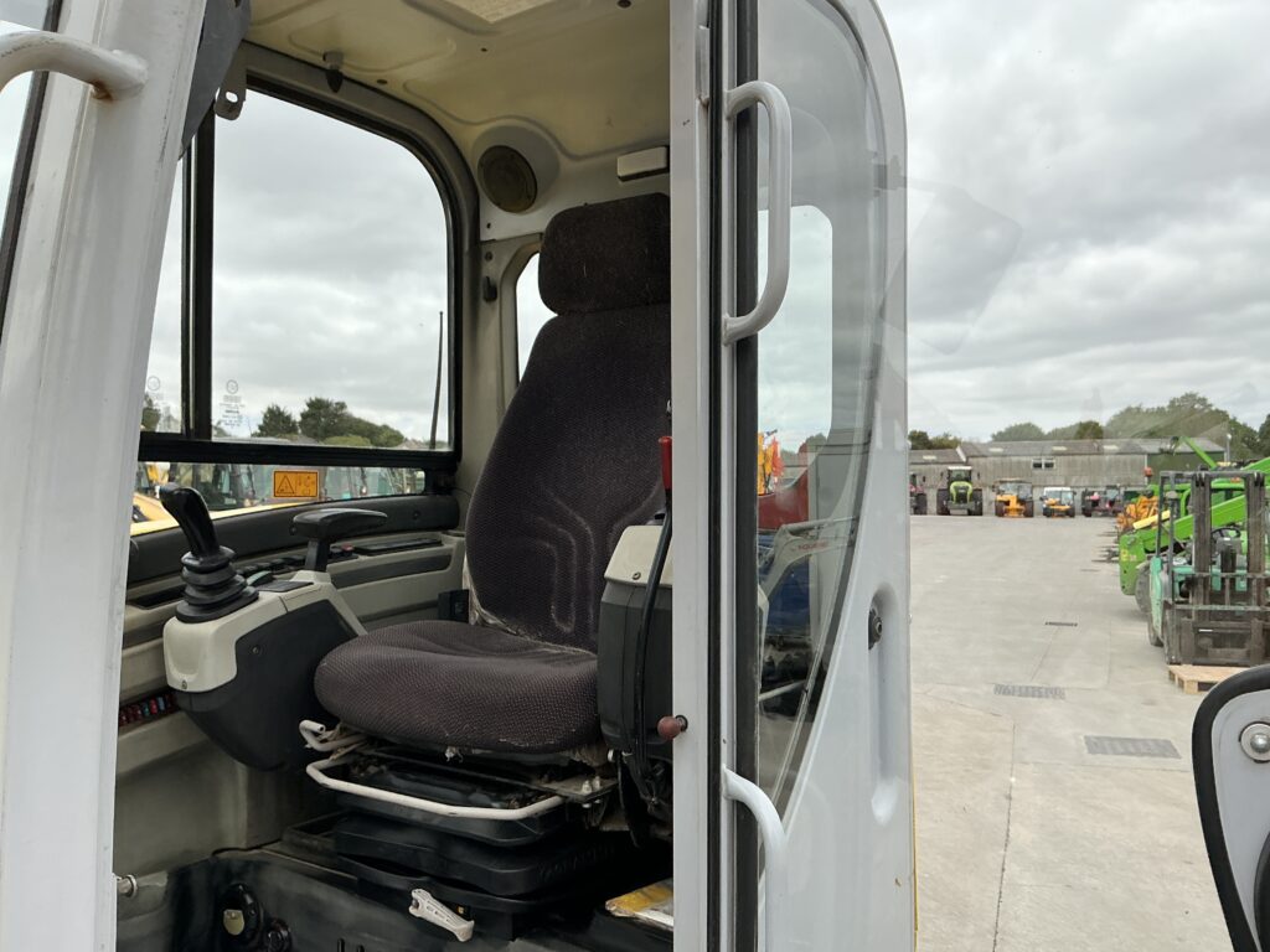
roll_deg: +0.8
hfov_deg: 63.4
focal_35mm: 28
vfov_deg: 49.7
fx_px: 1027
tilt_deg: +3.4
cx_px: 635
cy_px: 476
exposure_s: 1/1221
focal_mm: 3
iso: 25
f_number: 1.8
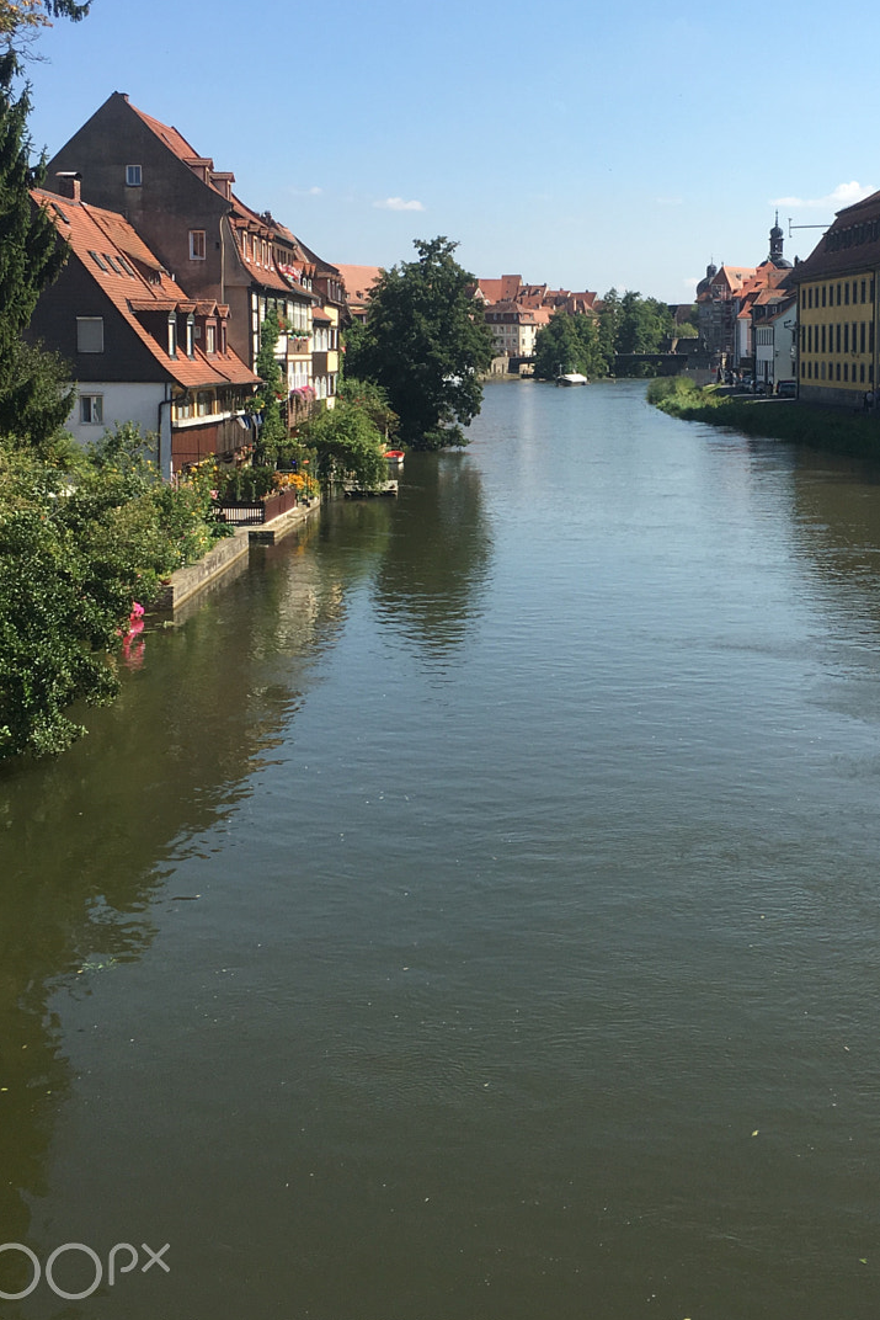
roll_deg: -0.4
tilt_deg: -1.7
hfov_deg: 29.6
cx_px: 603
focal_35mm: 45
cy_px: 448
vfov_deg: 43.0
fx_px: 1649
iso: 25
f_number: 2.2
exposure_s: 1/1148
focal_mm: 4.15
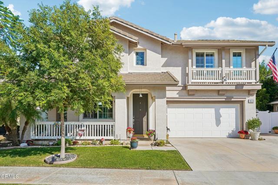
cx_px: 139
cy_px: 92
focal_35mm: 25
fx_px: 193
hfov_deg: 71.5
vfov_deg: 51.3
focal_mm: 25
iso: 400
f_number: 8
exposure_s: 1/1250
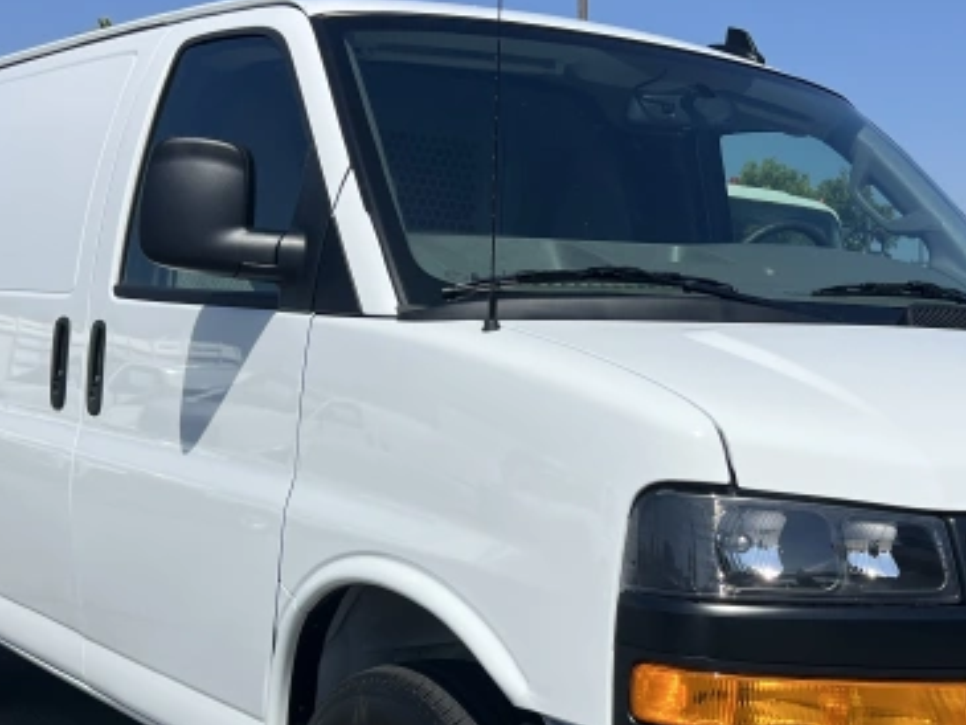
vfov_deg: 25.3
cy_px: 574
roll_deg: +0.1
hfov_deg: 33.6
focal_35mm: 57
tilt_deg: -7.8
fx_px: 1591
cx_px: 614
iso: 50
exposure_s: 1/7463
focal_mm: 5.7
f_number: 1.5
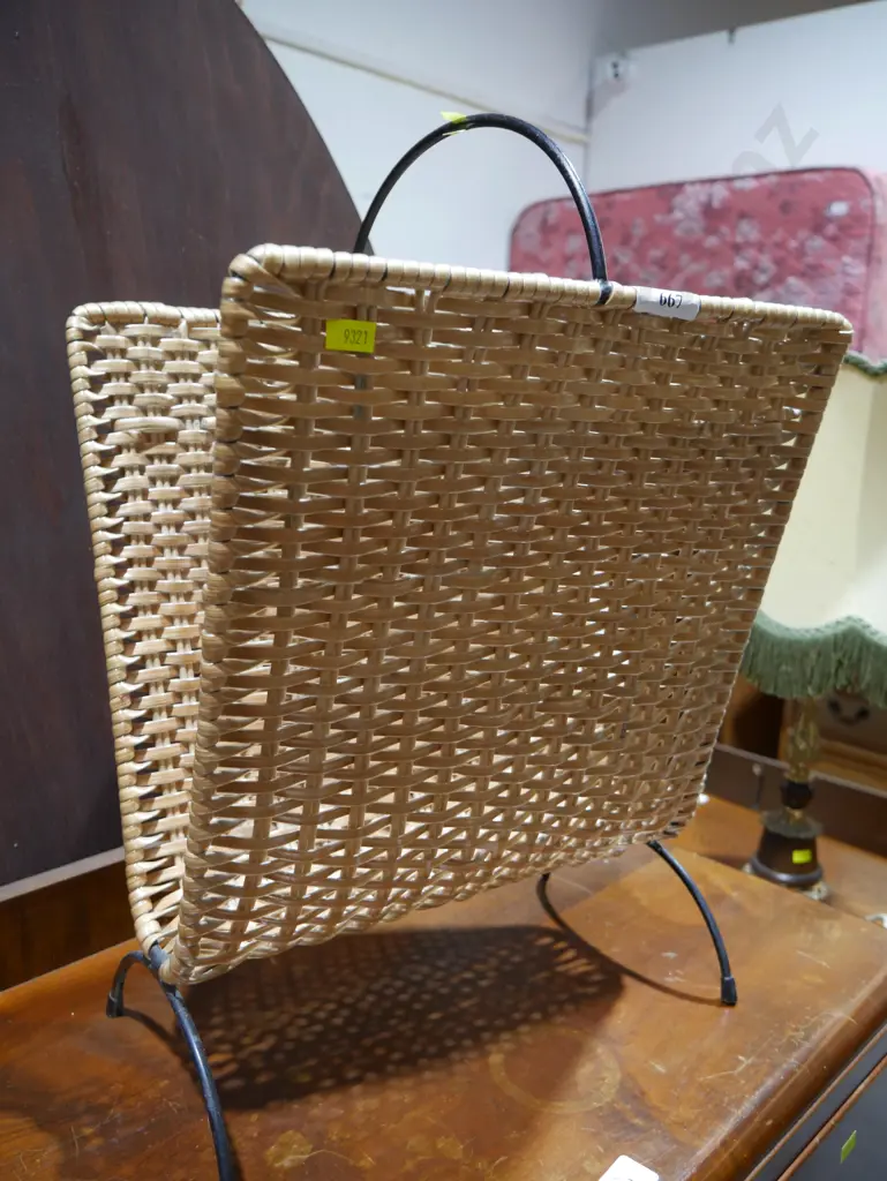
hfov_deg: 49.8
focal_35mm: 28
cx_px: 444
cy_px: 590
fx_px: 956
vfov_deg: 63.4
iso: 400
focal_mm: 14
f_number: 3.5
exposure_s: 1/60
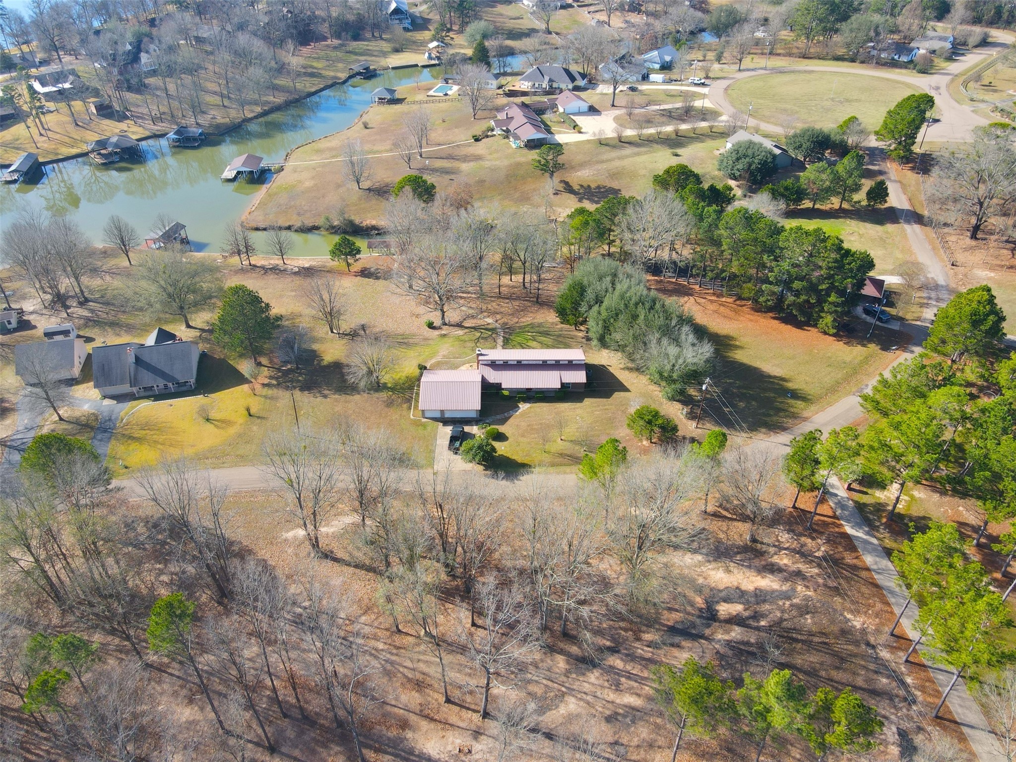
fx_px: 704
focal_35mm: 24
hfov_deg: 71.6
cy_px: 381
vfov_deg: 56.8
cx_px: 508
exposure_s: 1/180
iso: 100
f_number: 2.8
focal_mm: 4.5
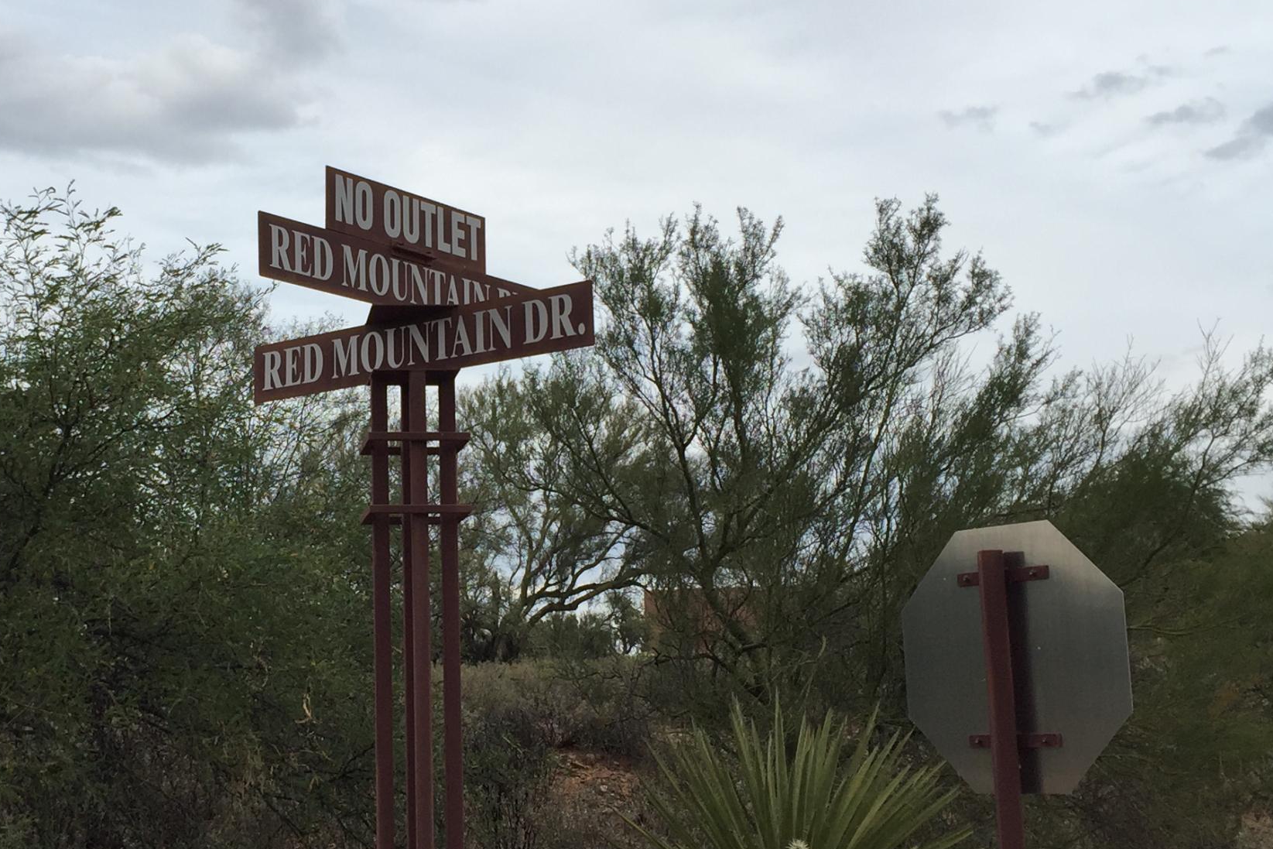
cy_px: 425
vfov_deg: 24.6
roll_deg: +0.1
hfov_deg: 35.8
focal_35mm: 55
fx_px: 1945
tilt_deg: +9.7
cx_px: 394
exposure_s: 1/898
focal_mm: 4.15
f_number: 2.2
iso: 32
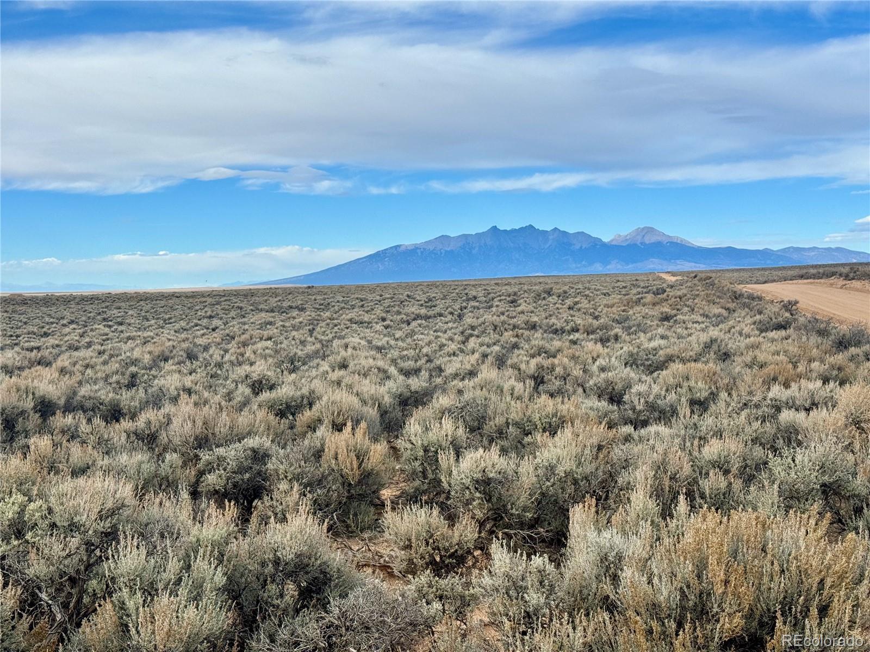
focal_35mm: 48
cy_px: 326
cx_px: 435
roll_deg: +0.3
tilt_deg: -2.7
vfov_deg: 30.3
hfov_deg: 39.7
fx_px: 1206
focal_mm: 6.76
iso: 64
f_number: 1.78
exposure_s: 1/5376
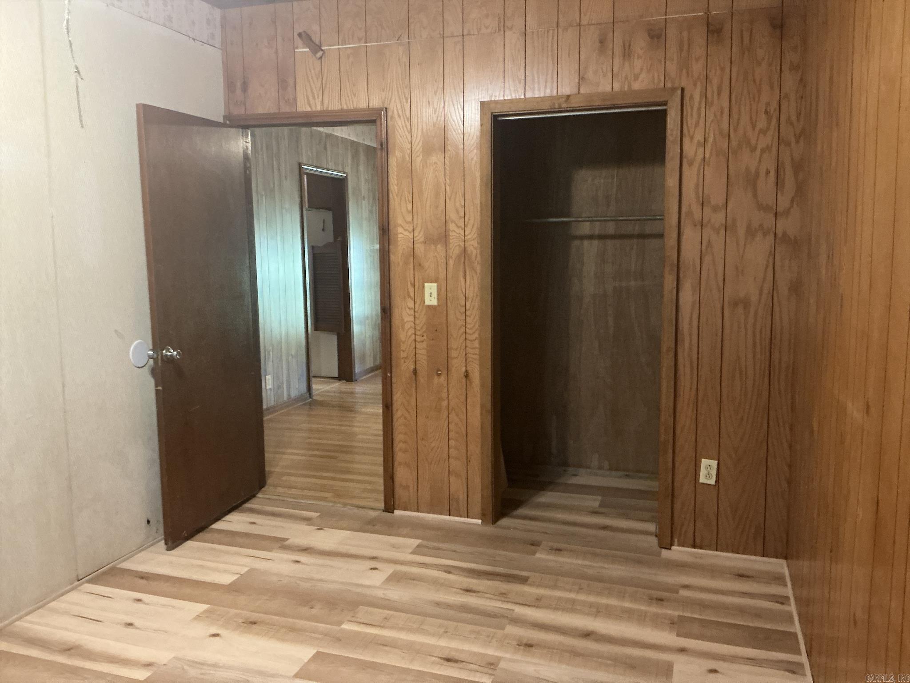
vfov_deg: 49.7
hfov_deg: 63.4
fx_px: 736
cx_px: 455
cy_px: 342
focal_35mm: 28
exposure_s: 1/30
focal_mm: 3
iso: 320
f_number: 1.8
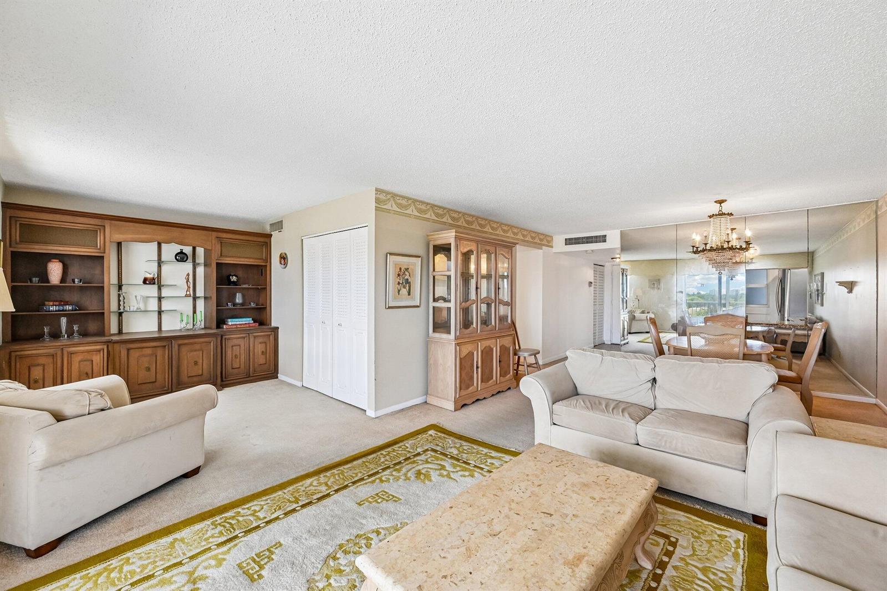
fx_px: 345
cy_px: 296
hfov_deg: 104.3
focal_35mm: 14
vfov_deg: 81.2
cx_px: 444
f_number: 8
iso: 2500
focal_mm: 14
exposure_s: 1/200
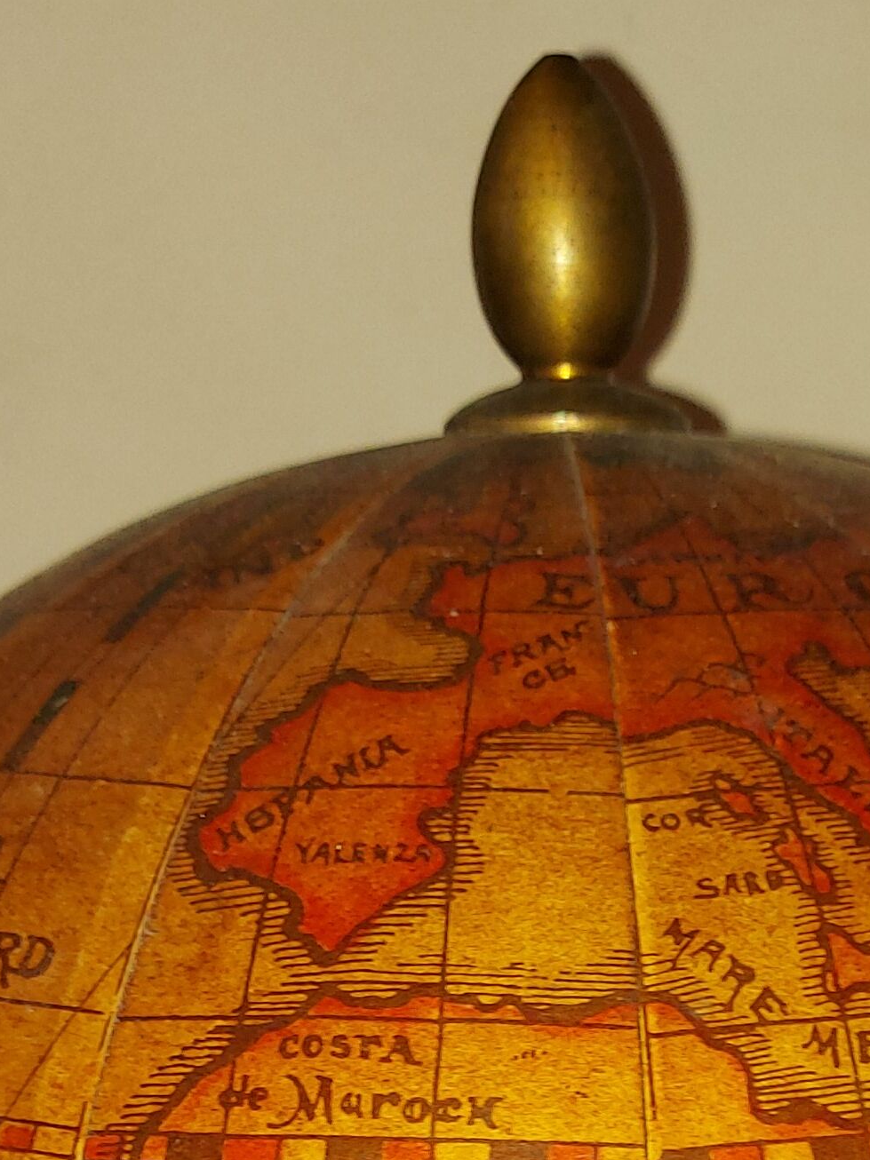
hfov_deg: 17.2
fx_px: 2849
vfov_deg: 20.7
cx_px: 727
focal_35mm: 85
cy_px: 1567
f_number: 1.8
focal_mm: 5.23
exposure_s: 1/50
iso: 64
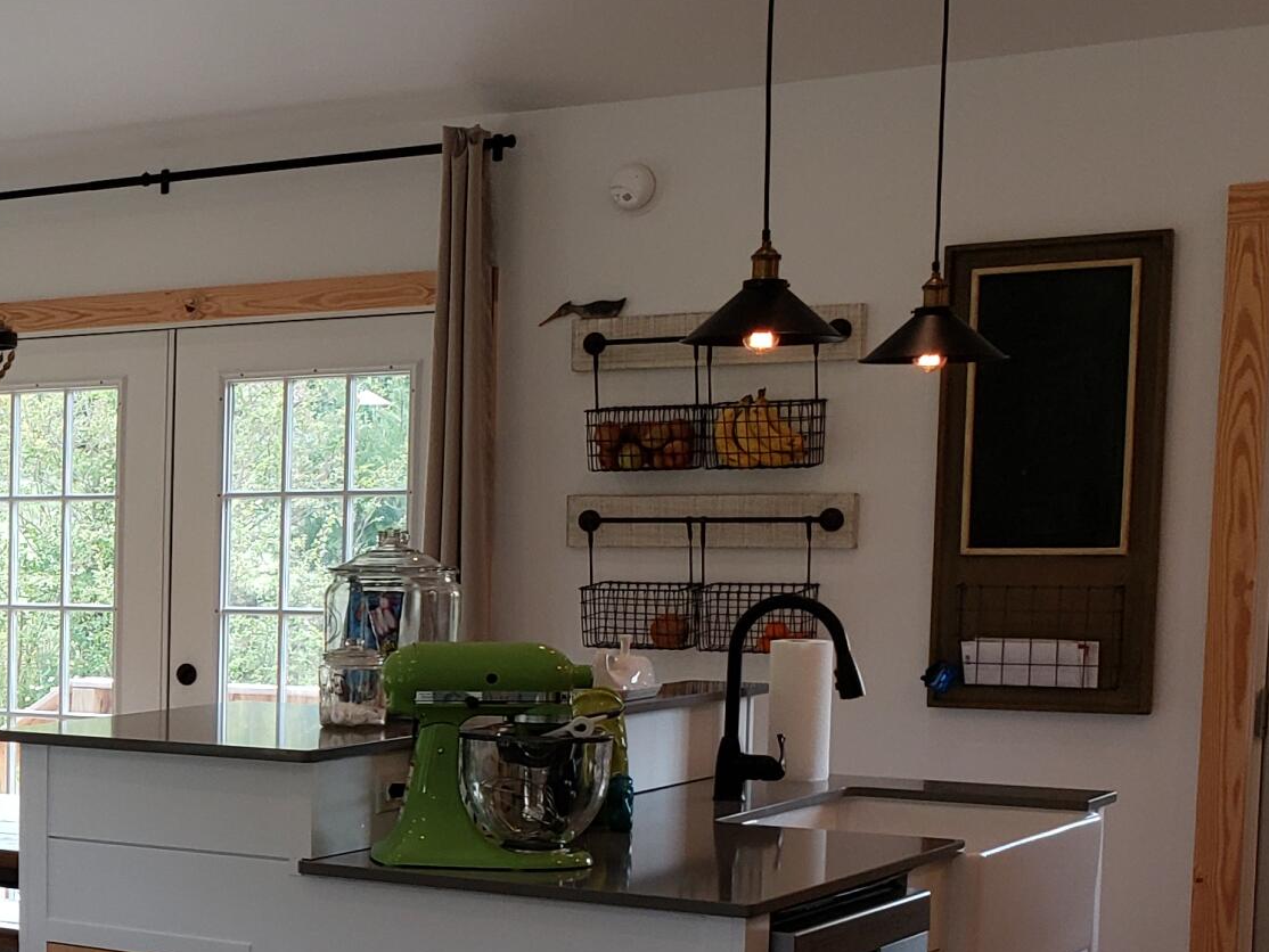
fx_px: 2567
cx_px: -278
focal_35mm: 70
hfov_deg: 24.9
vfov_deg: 20.8
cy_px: 727
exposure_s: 1/120
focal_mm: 4.3
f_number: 2.4
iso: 100
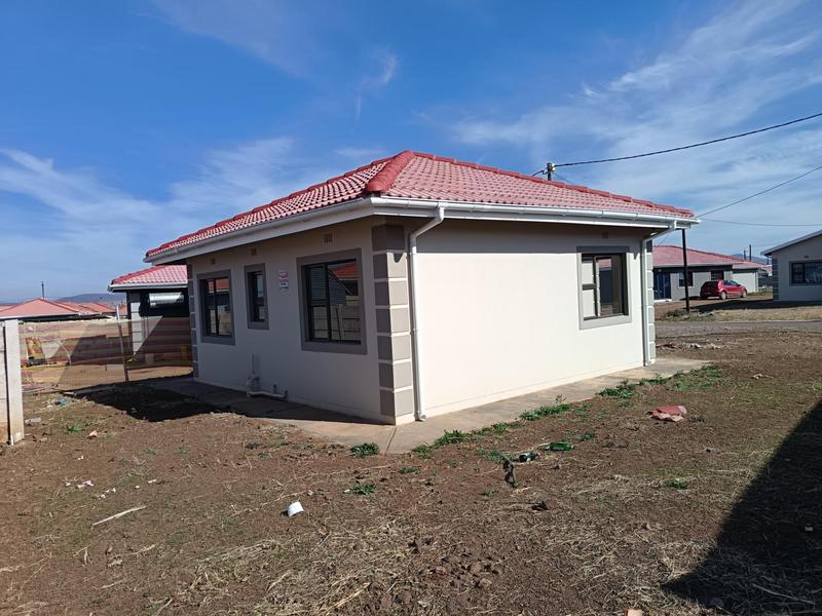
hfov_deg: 71.6
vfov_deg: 56.8
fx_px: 570
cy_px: 308
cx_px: 411
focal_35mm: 24
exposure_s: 1/593
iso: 100
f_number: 1.75
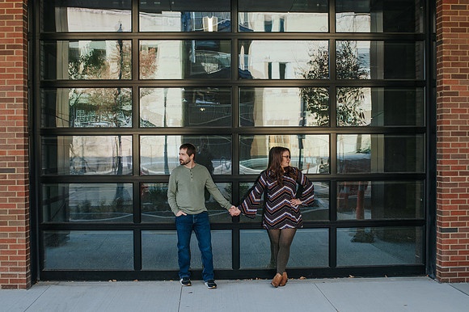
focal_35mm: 40
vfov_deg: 33.1
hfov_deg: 48.1
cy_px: 167
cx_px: 221
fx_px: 526
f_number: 3.5
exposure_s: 1/500
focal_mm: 35
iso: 500
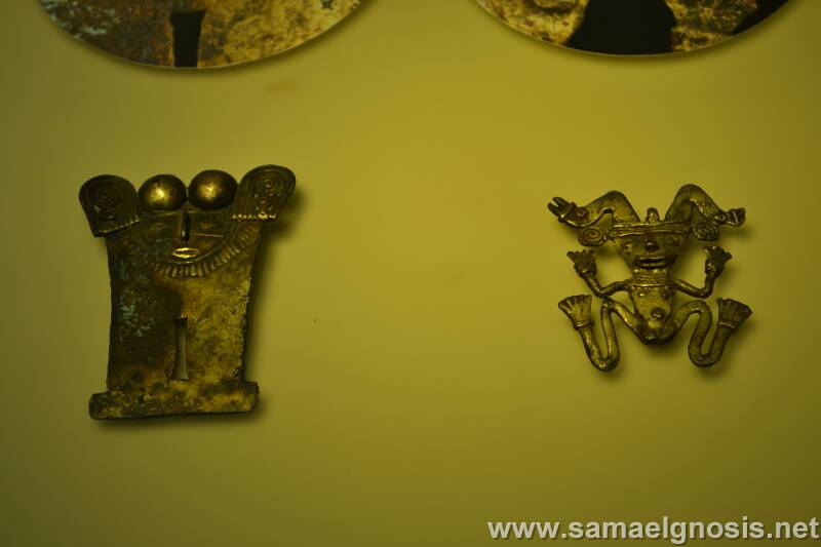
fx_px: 1881
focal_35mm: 82
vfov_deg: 16.5
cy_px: 274
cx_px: 410
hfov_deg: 24.6
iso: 140
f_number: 5.6
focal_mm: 55
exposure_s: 1/15
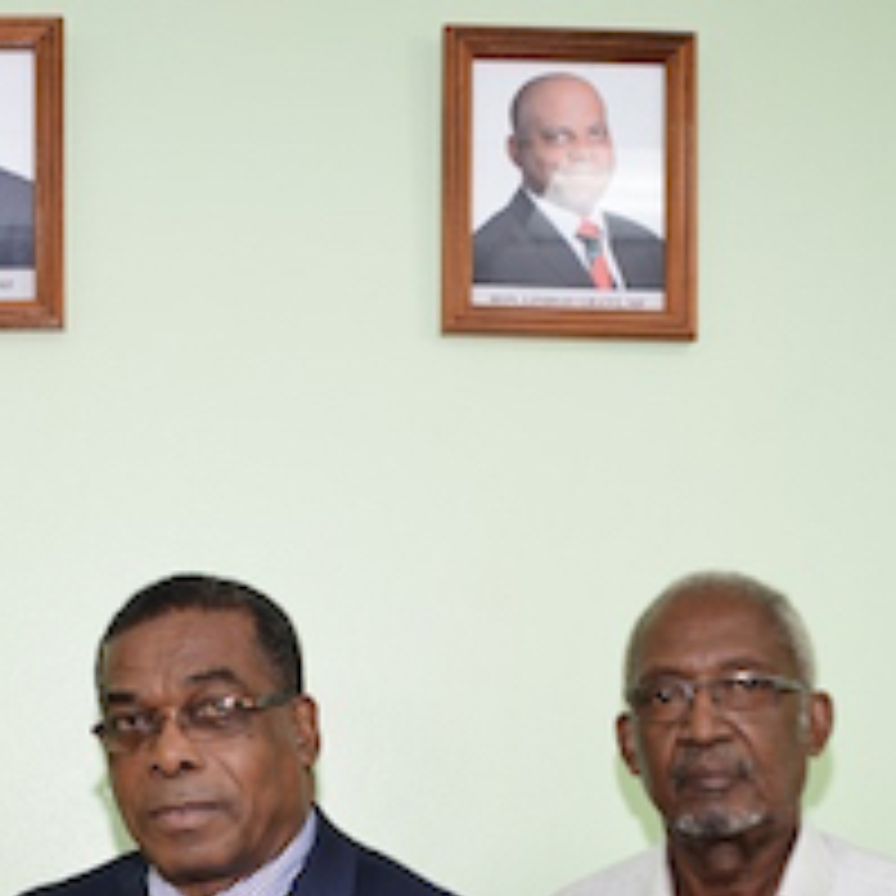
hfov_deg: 14.1
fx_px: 3602
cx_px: 270
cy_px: 871
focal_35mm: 123
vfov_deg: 14.0
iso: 500
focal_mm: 45
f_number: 6.3
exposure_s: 1/60
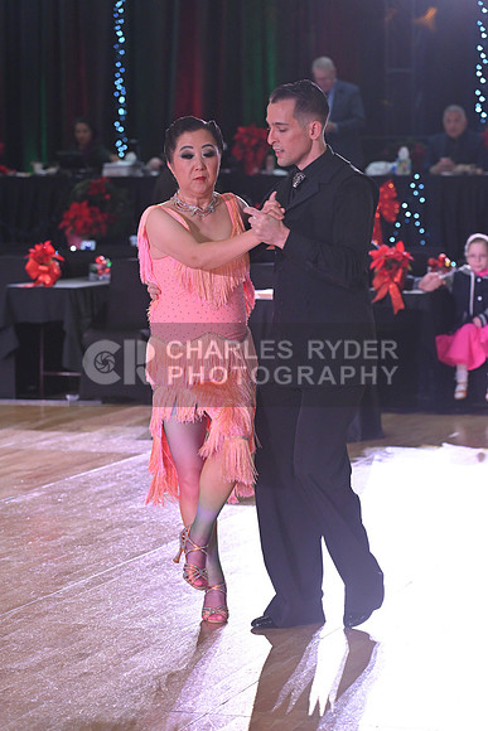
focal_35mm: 120
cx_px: 244
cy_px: 366
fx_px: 2438
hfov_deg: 11.4
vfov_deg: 17.1
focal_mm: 120
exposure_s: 1/320
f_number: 5
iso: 2000
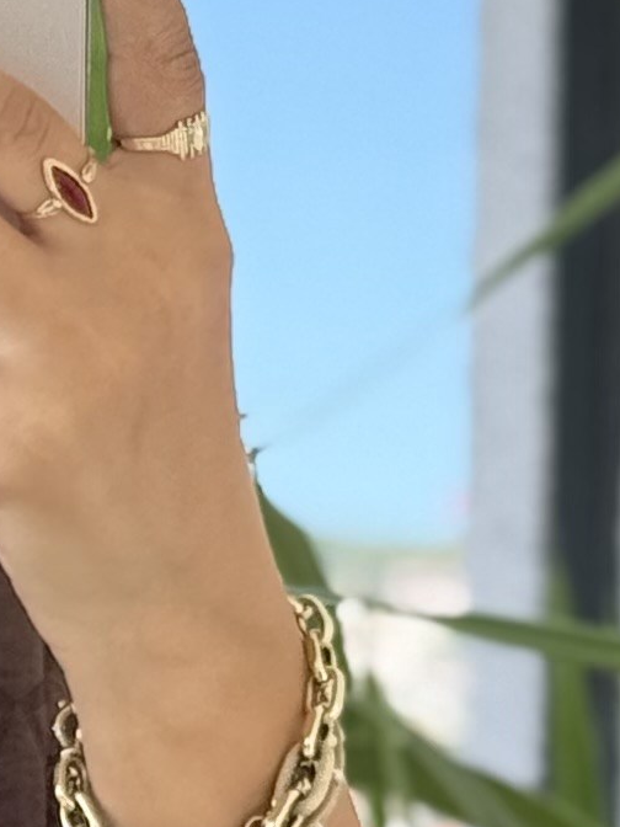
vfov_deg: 6.8
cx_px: -419
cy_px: 1253
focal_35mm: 288
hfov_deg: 5.1
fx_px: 6878
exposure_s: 1/503
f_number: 1.78
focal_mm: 6.76
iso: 100
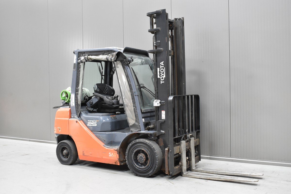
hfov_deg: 51.3
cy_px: 97
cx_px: 146
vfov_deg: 35.5
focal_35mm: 38
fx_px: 303
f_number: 5.6
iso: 1250
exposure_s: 1/15
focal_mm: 25
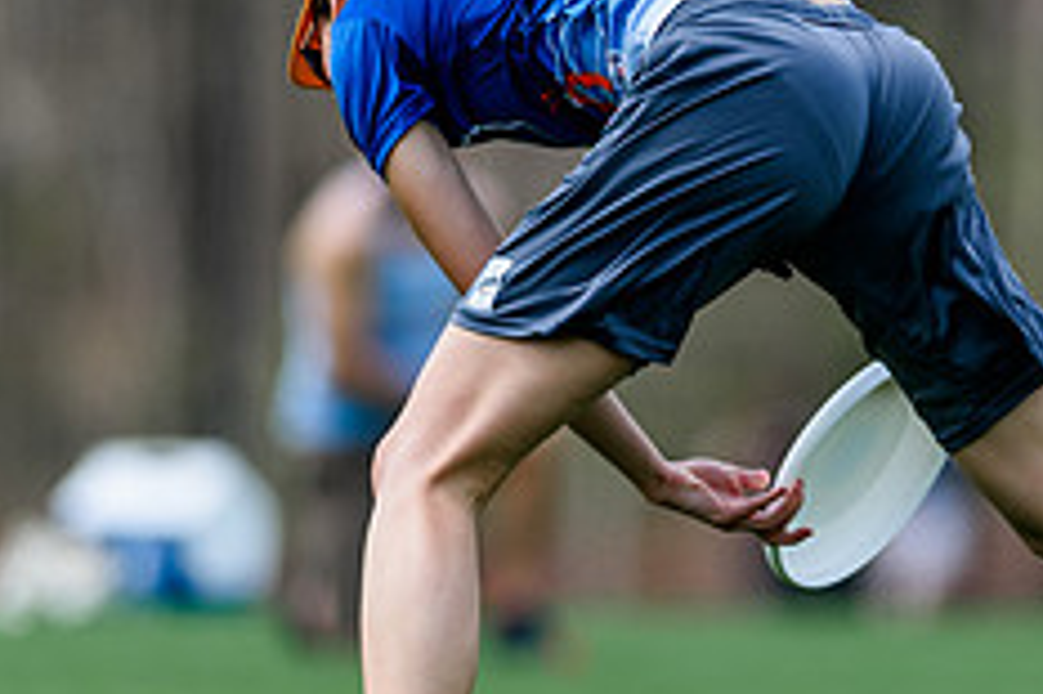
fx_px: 25216
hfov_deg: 2.4
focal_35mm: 871
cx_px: 814
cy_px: 427
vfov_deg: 1.6
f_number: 2.8
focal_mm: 300
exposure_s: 1/1600
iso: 140
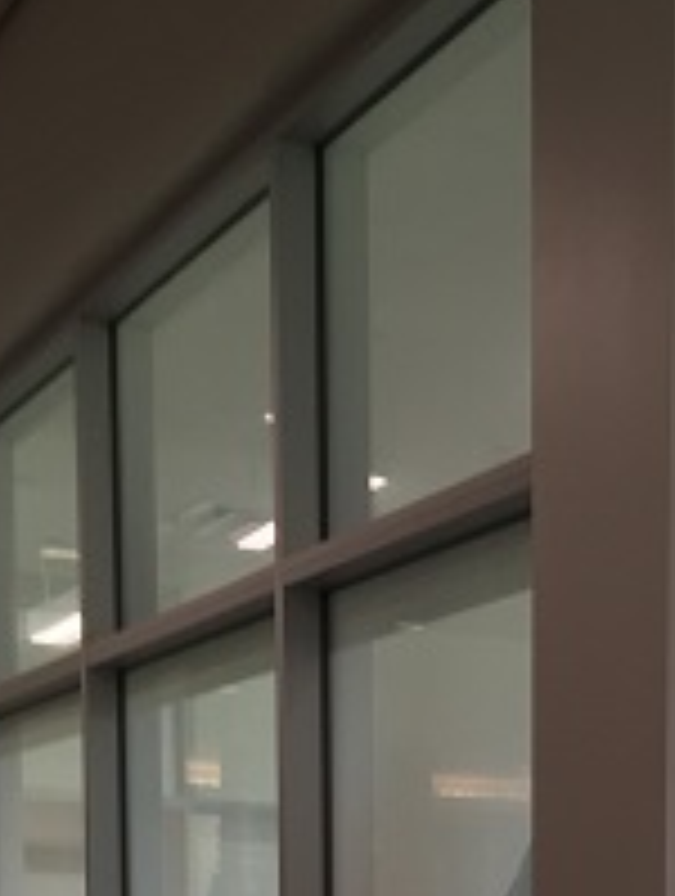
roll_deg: -1.0
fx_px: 2462
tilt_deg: -6.4
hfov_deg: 15.1
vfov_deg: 18.5
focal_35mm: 95
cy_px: 1299
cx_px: 819
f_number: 2.2
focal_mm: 4.15
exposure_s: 1/40
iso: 32
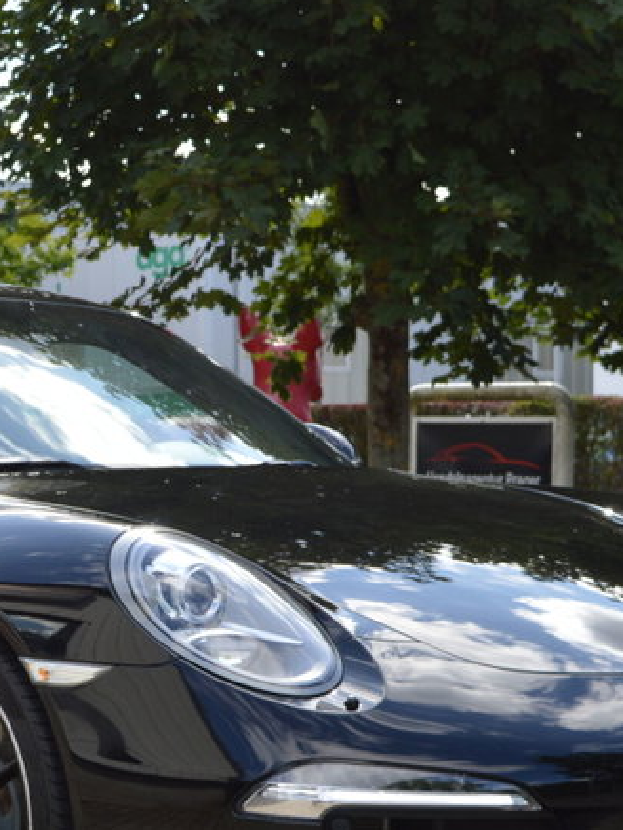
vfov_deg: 17.1
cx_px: 51
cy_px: 576
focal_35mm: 115
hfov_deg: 12.8
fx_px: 2760
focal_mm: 34
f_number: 7.1
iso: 100
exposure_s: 1/200
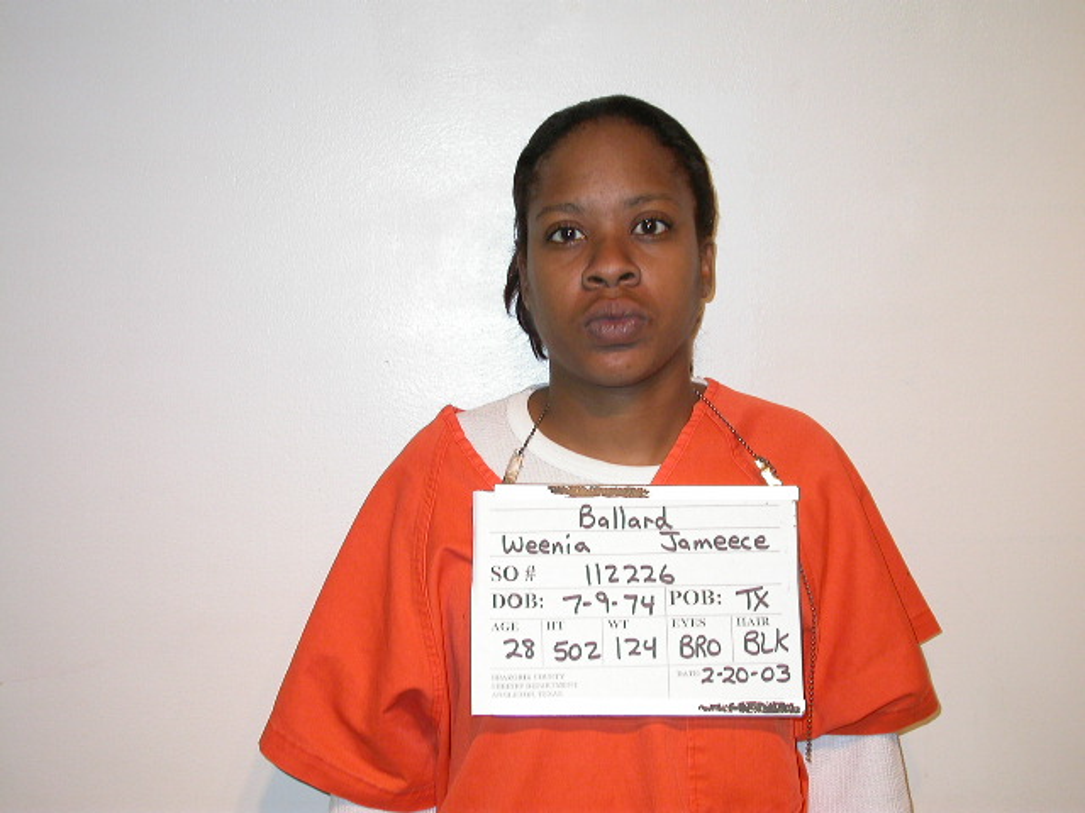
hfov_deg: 35.5
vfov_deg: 27.0
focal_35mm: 54
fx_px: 1693
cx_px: 542
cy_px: 406
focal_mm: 11.3
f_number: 2.9
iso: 100
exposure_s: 1/67.5
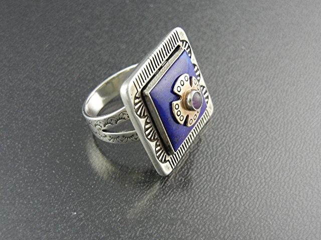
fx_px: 547
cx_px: 160
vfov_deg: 24.8
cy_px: 120
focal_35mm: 59
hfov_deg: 32.7
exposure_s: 1/23.8
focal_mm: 10.6
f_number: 4
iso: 400
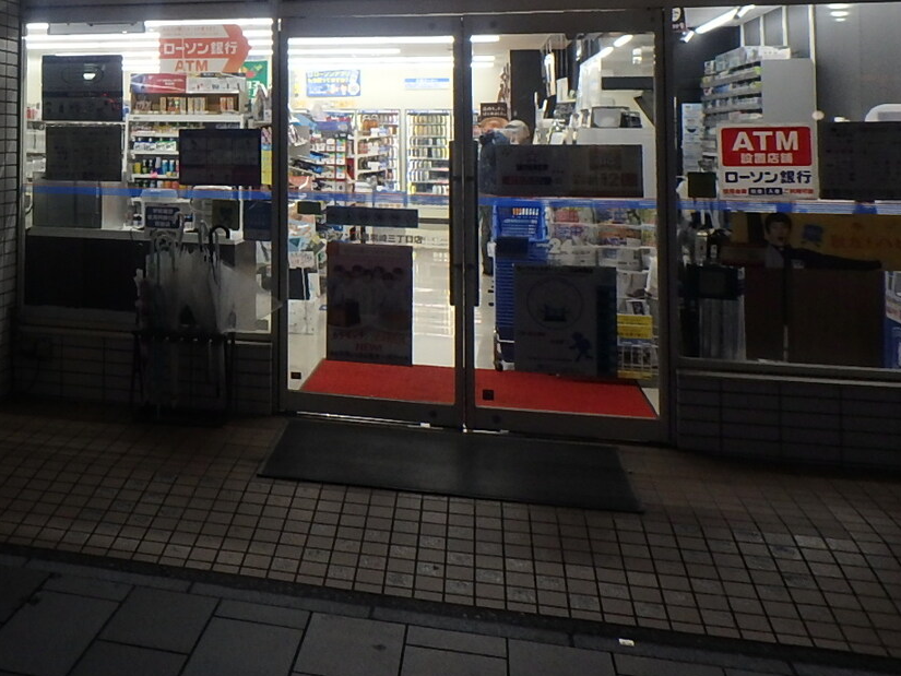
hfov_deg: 39.1
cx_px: 48
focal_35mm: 44
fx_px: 1145
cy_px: 96
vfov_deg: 31.6
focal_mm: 3.7
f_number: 3.5
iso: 200
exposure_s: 1/50
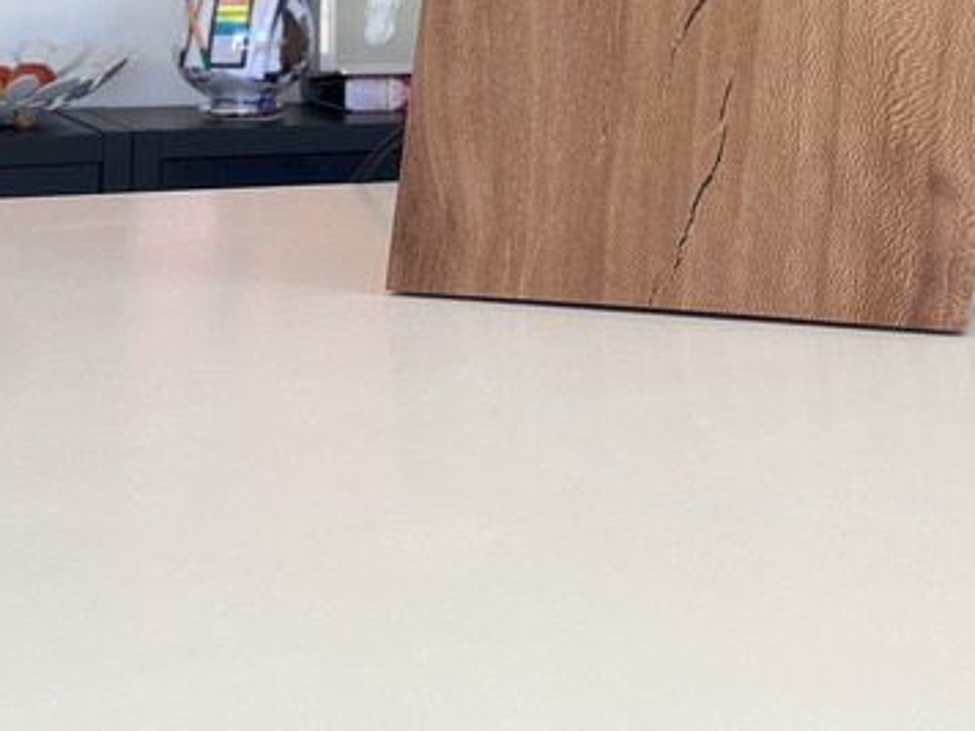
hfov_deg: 26.7
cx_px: 463
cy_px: -257
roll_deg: -0.3
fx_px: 2056
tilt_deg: +5.6
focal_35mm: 73
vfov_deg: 18.5
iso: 32
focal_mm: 4.25
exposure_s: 1/122
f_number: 1.8
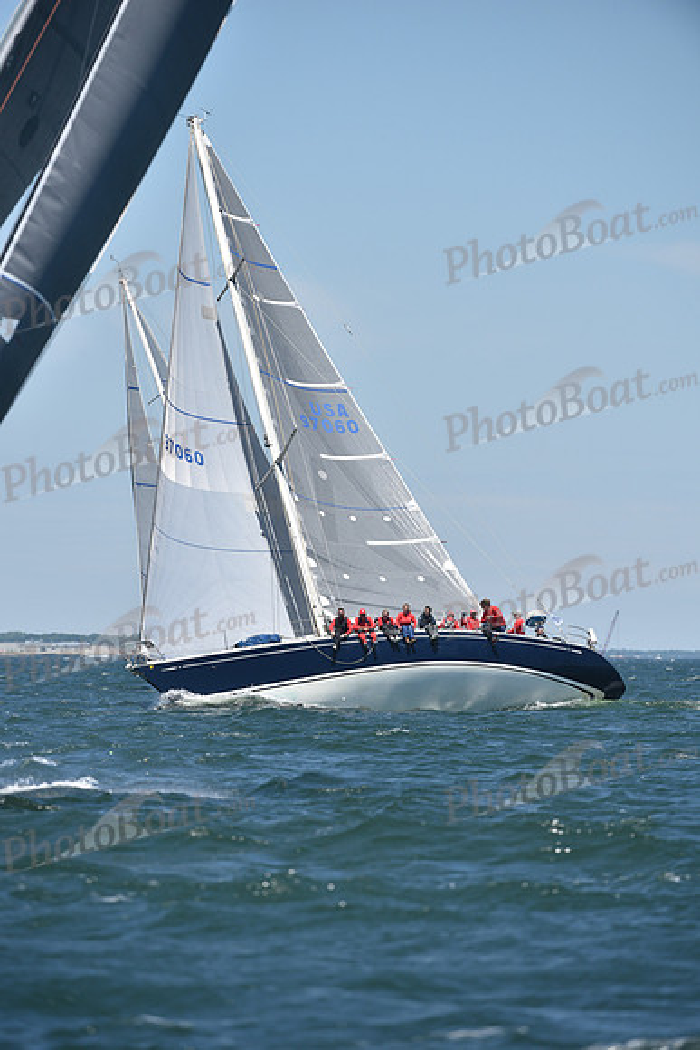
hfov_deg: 4.6
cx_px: 350
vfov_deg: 6.9
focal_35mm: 300
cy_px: 525
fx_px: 8744
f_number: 5.6
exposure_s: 1/1600
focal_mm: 300
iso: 250
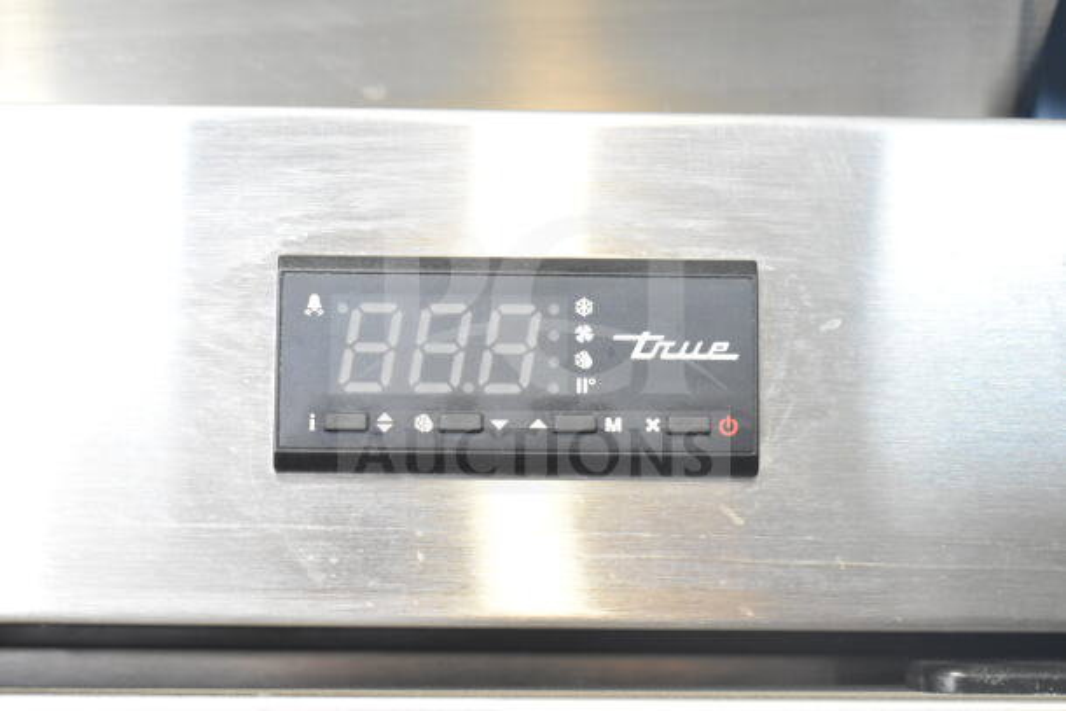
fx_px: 2132
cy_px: 356
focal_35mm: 72
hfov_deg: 28.1
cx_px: 533
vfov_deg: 18.9
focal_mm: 48
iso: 2500
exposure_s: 1/80
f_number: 5.3
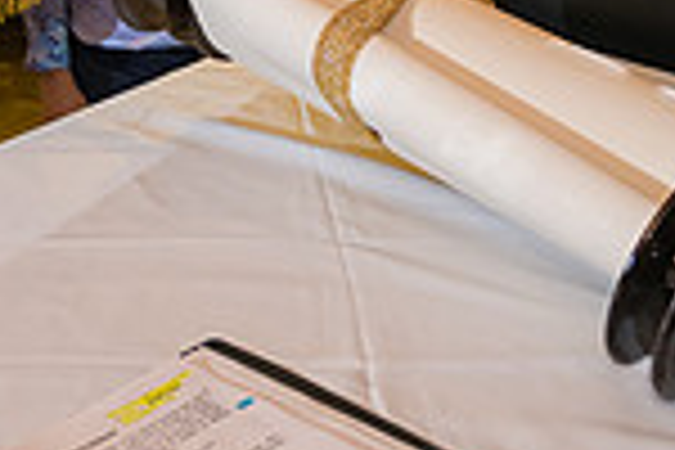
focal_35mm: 93
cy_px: -304
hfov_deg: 21.8
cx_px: 220
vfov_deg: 13.5
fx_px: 1744
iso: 1600
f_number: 3.2
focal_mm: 24
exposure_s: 1/125
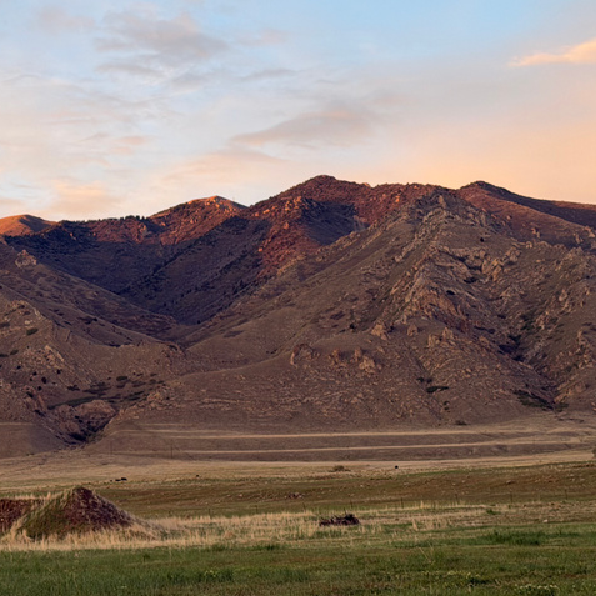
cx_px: 1
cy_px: 230
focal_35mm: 91
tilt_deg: +7.8
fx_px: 1773
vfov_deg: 19.1
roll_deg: +1.2
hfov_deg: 18.6
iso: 50
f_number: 1.78
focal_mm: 6.76
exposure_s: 1/201
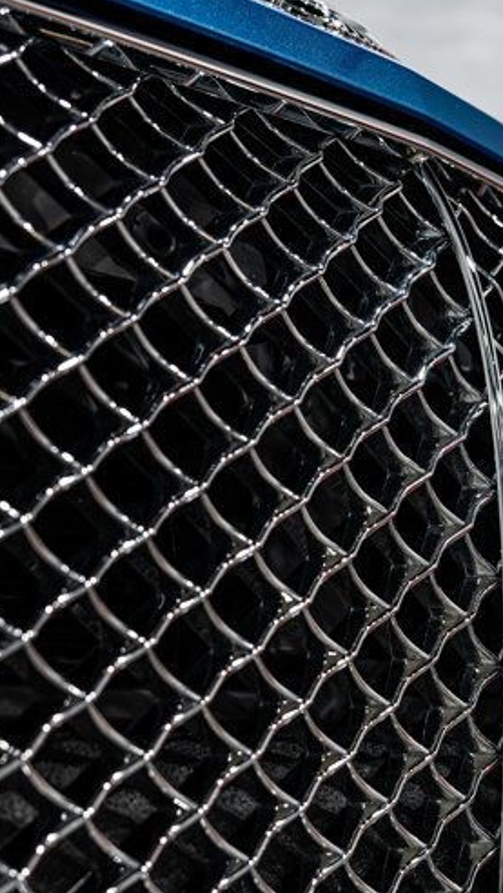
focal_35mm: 72
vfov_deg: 29.2
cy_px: 571
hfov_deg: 16.7
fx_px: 1706
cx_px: 340
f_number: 4.5
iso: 1600
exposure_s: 1/125
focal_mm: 33
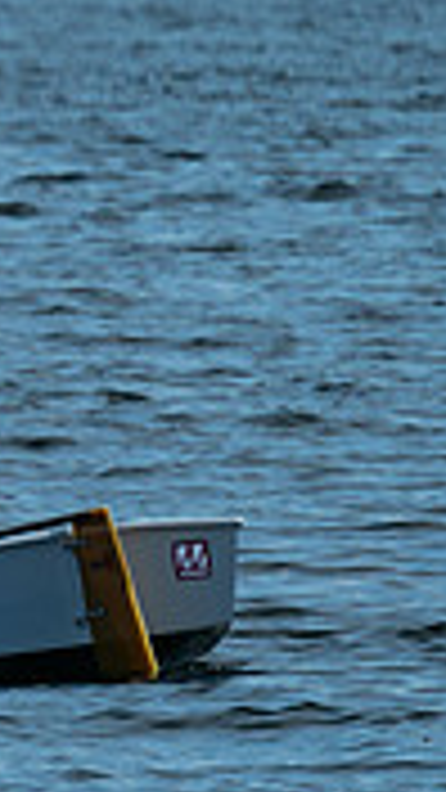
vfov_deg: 1.8
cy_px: 82
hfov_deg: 1.0
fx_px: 25229
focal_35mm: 1200
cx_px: -873
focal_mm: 200
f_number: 6.3
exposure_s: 1/320
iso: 100
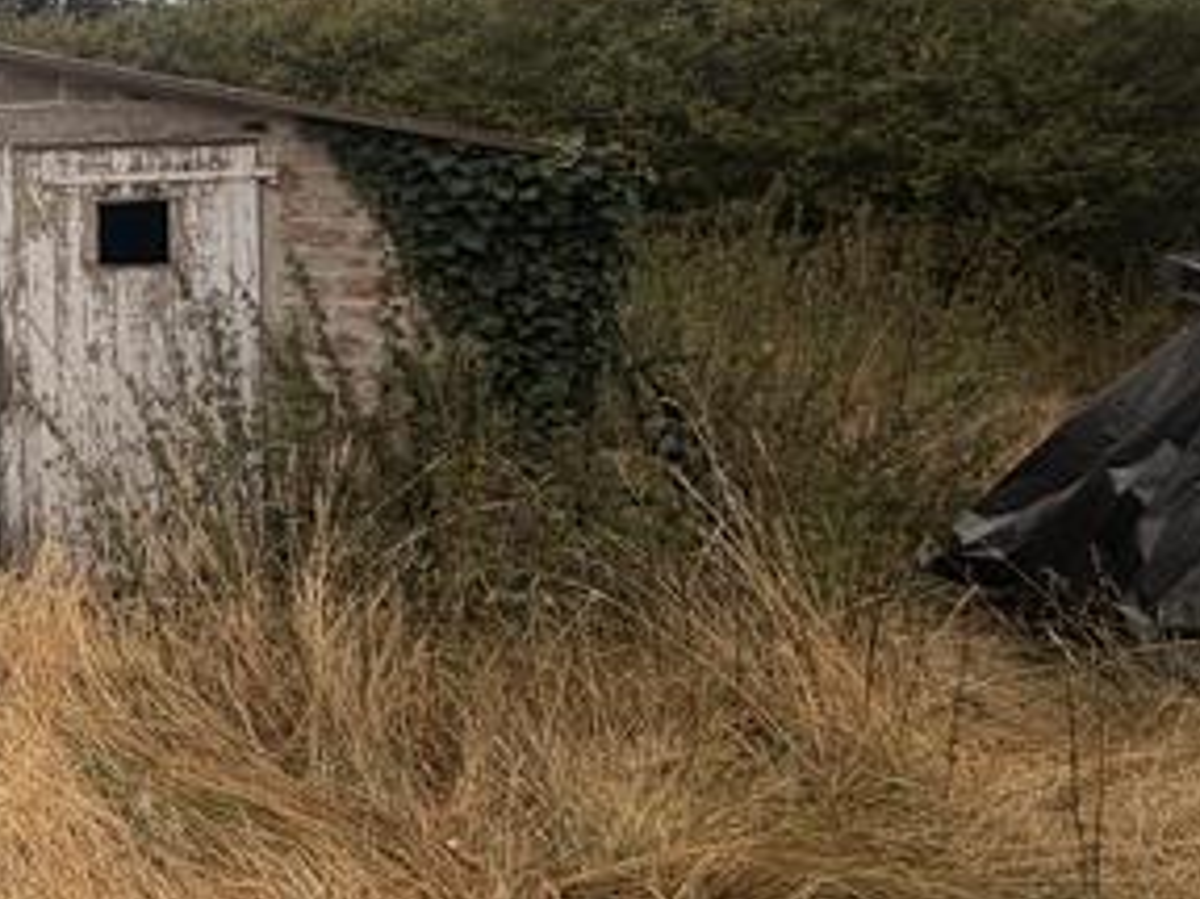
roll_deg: +1.4
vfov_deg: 35.4
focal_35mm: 39
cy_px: 155
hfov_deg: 32.2
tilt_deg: +1.0
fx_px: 1351
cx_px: -452
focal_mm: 2.22
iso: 20
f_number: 2.2
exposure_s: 1/876
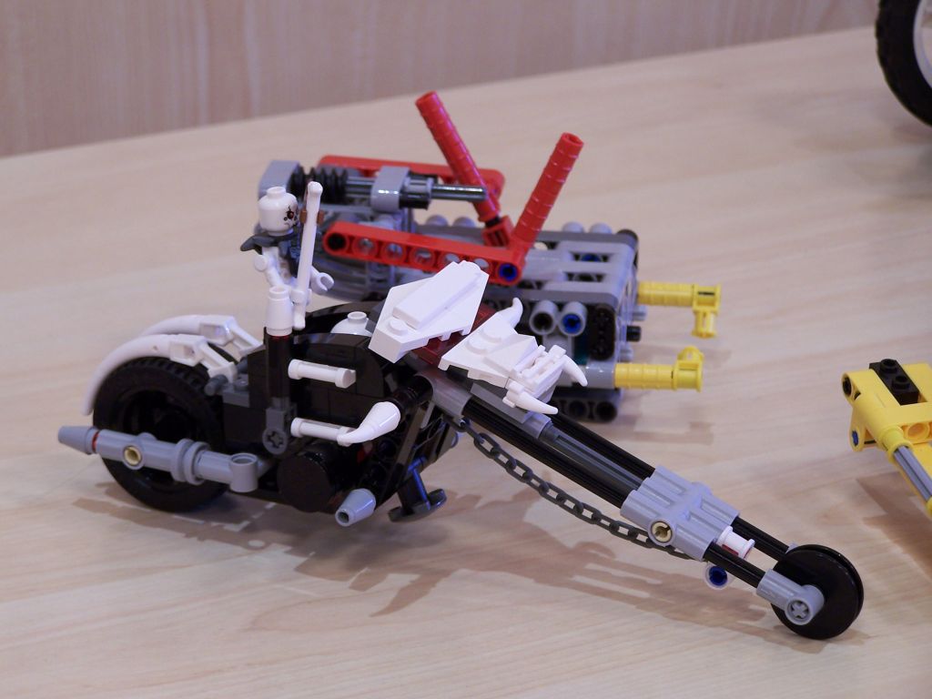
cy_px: 350
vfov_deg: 10.7
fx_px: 3742
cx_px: 466
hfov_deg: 14.2
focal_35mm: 139
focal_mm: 23.1
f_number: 3.2
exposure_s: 1/10
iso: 80
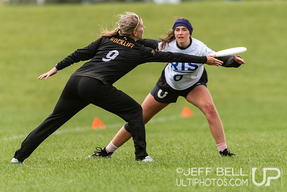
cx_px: 160
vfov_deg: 1.7
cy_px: 63
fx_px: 6409
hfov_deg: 2.6
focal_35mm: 804
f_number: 4
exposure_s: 1/1000
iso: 320
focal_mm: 400
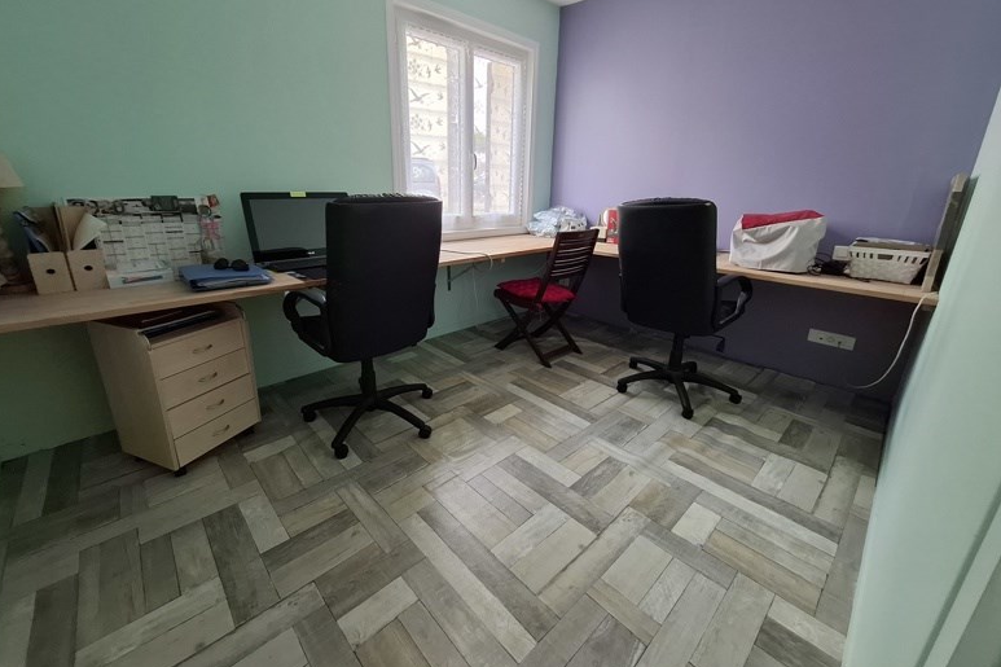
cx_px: 484
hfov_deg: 104.2
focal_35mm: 14
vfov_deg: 81.0
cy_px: 306
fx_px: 389
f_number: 2.2
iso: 160
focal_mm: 1.74
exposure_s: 1/50
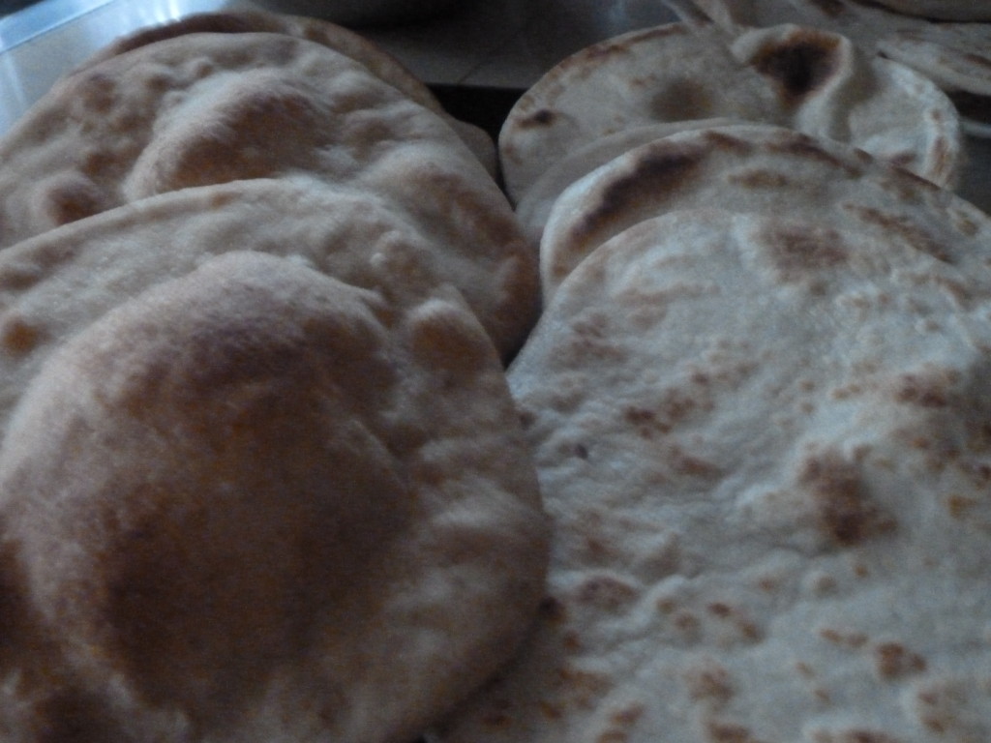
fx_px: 859
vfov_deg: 46.8
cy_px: 372
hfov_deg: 60.0
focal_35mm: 30
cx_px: 496
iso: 1600
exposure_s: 1/15
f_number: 3.4
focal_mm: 5
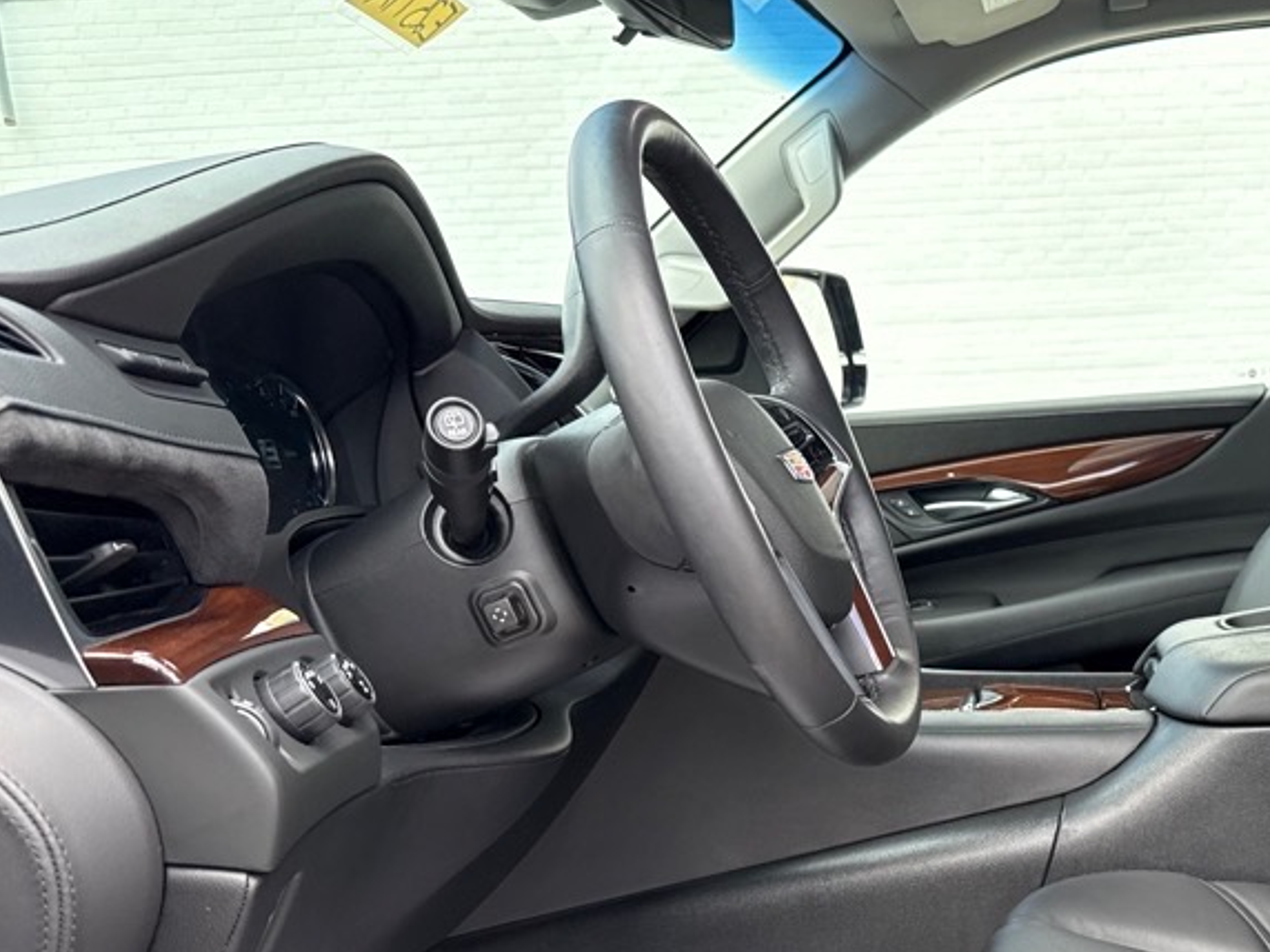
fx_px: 1578
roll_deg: +2.2
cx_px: 1066
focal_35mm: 43
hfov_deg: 41.4
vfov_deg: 32.4
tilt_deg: -13.2
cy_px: 801
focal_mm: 6.76
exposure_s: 1/330
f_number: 1.78
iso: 100
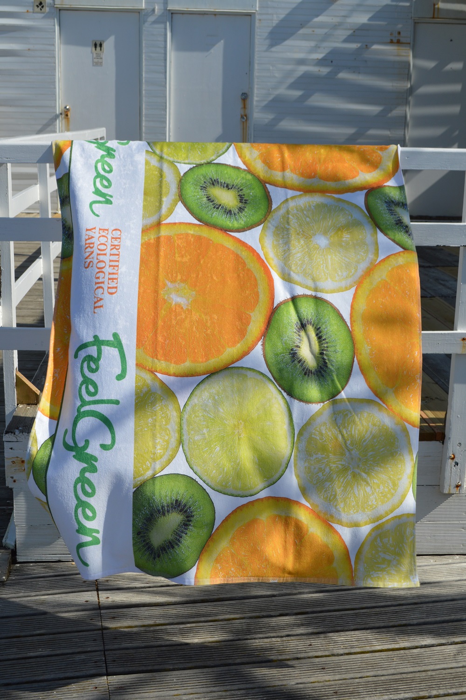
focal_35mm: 42
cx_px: 233
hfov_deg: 31.9
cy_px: 350
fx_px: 817
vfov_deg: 46.4
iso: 100
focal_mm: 28
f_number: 9
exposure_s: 1/320
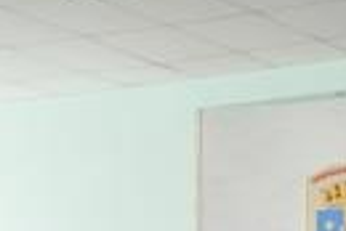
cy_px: 358
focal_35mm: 155
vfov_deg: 8.6
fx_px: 1491
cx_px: 570
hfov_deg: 12.4
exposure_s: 1/160
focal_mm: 30
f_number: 4.2
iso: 400
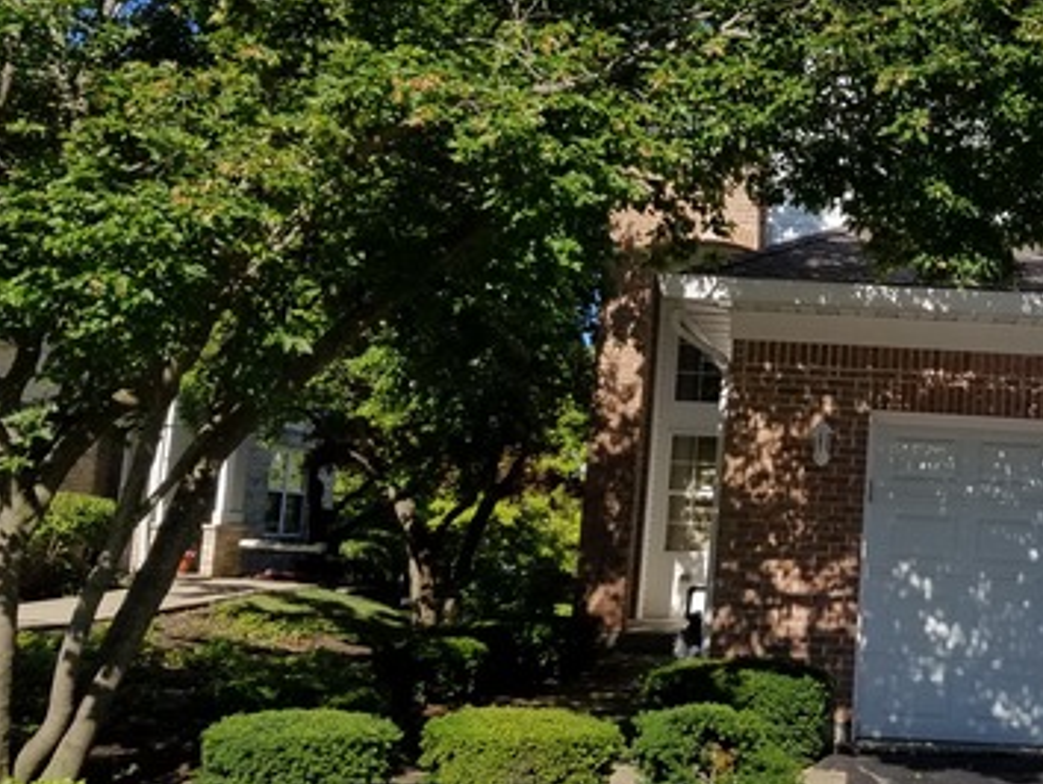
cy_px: 298
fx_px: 1417
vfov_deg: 30.8
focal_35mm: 47
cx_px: 934
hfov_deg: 37.8
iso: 50
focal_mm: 4.2
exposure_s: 1/4544
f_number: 1.7
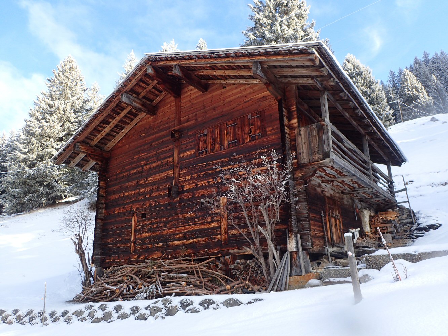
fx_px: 324
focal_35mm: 25
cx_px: 224
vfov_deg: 54.9
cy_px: 168
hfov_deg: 69.4
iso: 100
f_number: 2.8
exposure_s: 1/400
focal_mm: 4.5
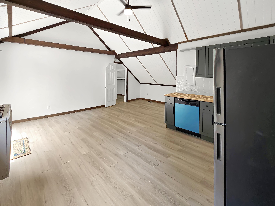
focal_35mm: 14
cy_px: 101
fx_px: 111
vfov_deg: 85.6
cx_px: 132
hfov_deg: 102.0
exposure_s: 1/120
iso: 64
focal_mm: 2.2
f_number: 2.2
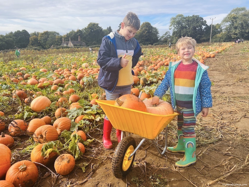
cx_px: 124
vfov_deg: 53.1
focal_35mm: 26
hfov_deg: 67.3
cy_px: 94
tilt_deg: -16.3
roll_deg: -0.1
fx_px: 187
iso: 50
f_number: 1.5
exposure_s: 1/2695
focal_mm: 5.7
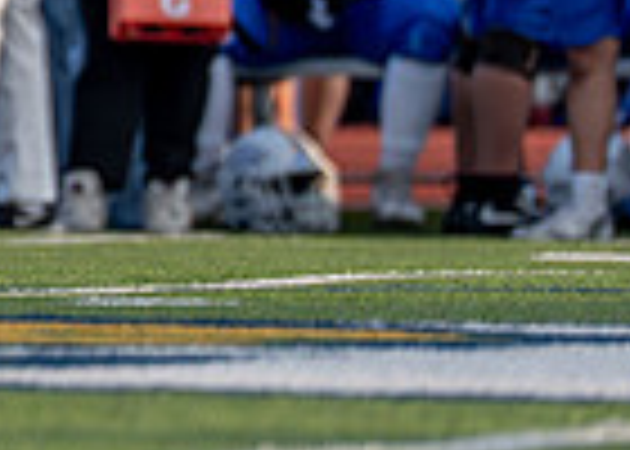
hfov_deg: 1.4
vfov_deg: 1.0
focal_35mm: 1393
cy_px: -211
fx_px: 24924
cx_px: -537
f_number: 2.8
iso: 320
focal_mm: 200
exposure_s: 1/2000
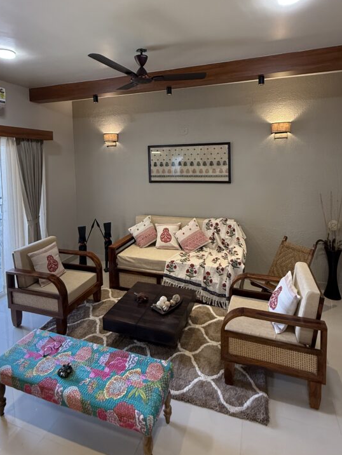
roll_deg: +0.6
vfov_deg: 80.4
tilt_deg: -1.8
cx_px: 174
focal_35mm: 20
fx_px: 263
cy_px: 175
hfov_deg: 66.0
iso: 250
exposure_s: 1/100
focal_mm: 2.22
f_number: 2.2
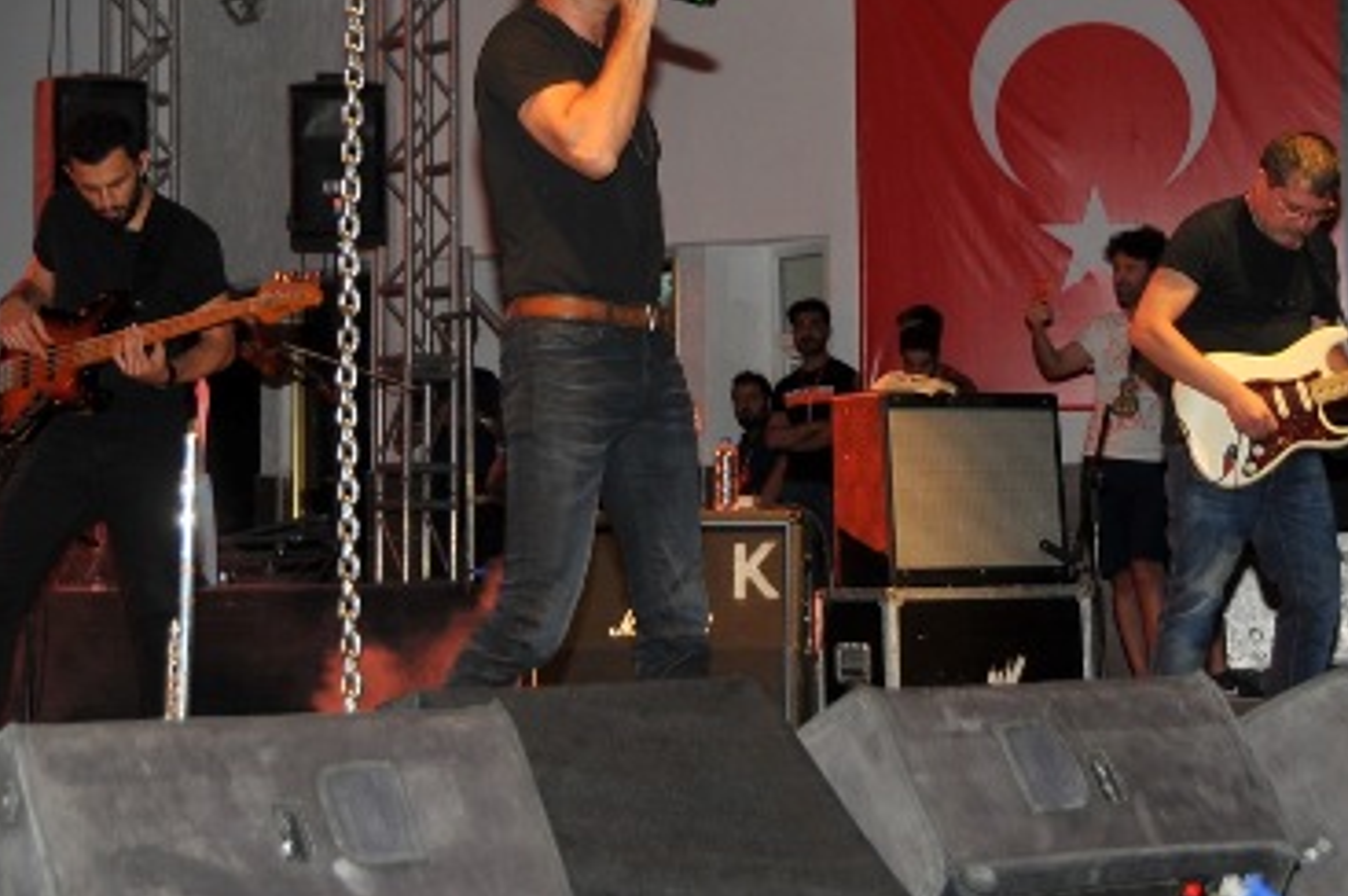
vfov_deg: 15.3
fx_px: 3330
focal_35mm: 89
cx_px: 694
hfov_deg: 22.9
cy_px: 215
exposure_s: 1/60
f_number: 5
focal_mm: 34
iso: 250
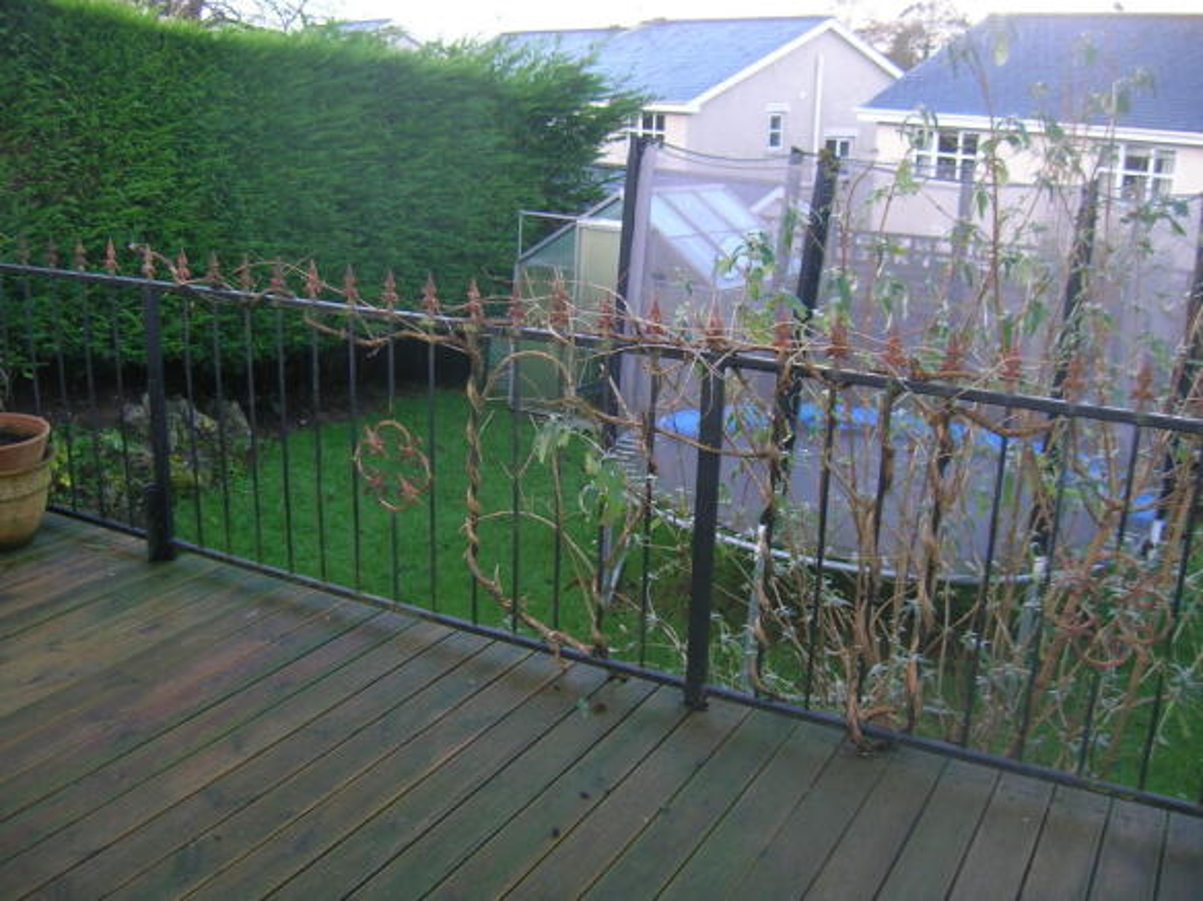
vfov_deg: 41.7
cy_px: 450
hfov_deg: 54.0
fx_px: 1181
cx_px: 602
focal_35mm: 34
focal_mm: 5.7
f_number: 2.9
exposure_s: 1/30
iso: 55
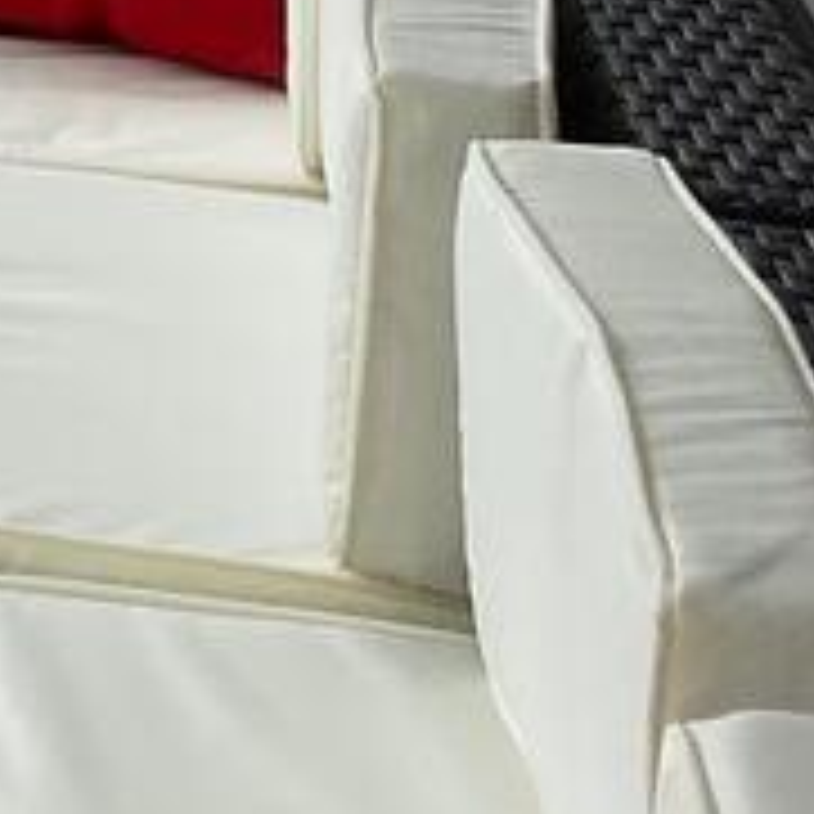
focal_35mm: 183
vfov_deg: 8.8
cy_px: -1025
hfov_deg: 7.7
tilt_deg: -2.9
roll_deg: +1.0
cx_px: -1979
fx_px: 4869
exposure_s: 1/2513
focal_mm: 4.25
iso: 32
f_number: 1.8
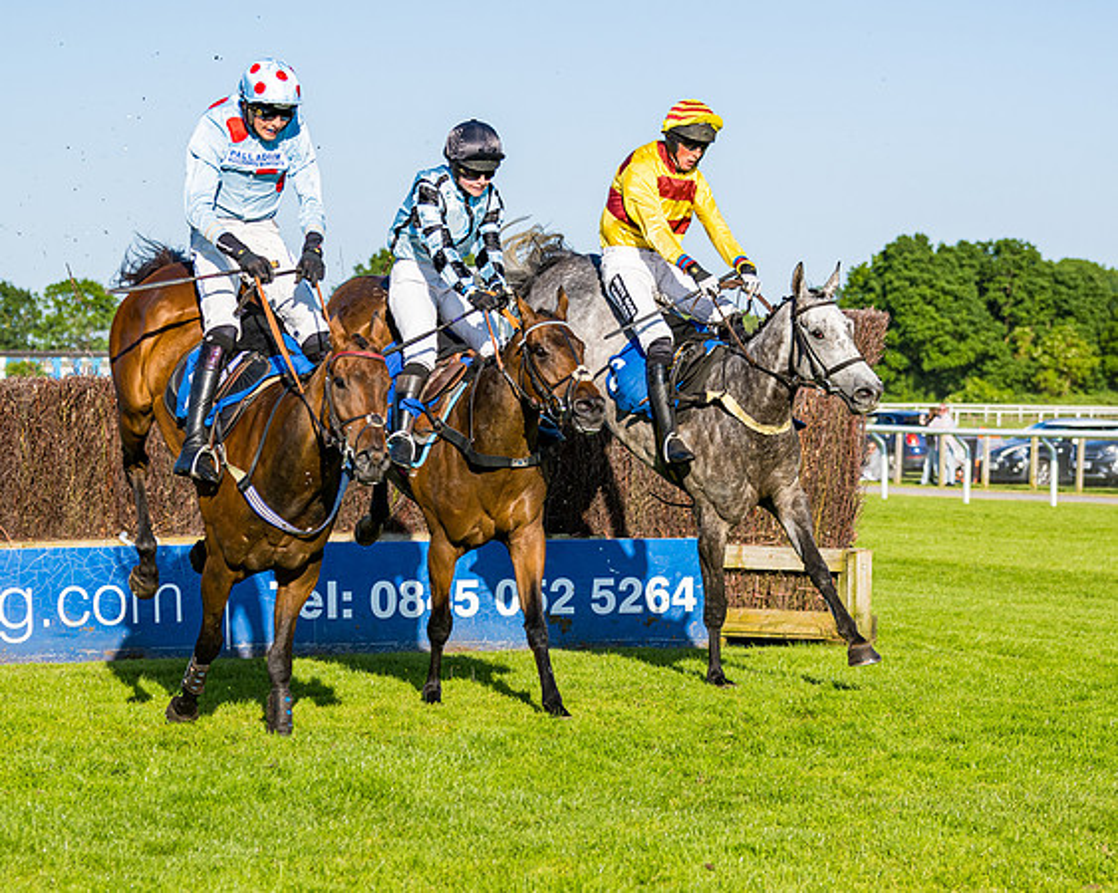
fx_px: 4129
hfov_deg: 15.4
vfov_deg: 12.3
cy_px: 654
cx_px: 625
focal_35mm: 125
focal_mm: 70
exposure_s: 1/2000
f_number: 4
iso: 200
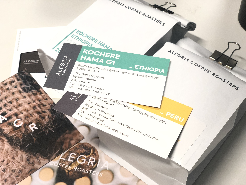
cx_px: 123
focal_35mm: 52
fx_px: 370
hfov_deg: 36.8
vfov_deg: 28.0
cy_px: 92
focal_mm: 6
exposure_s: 1/60
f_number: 2.4
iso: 80
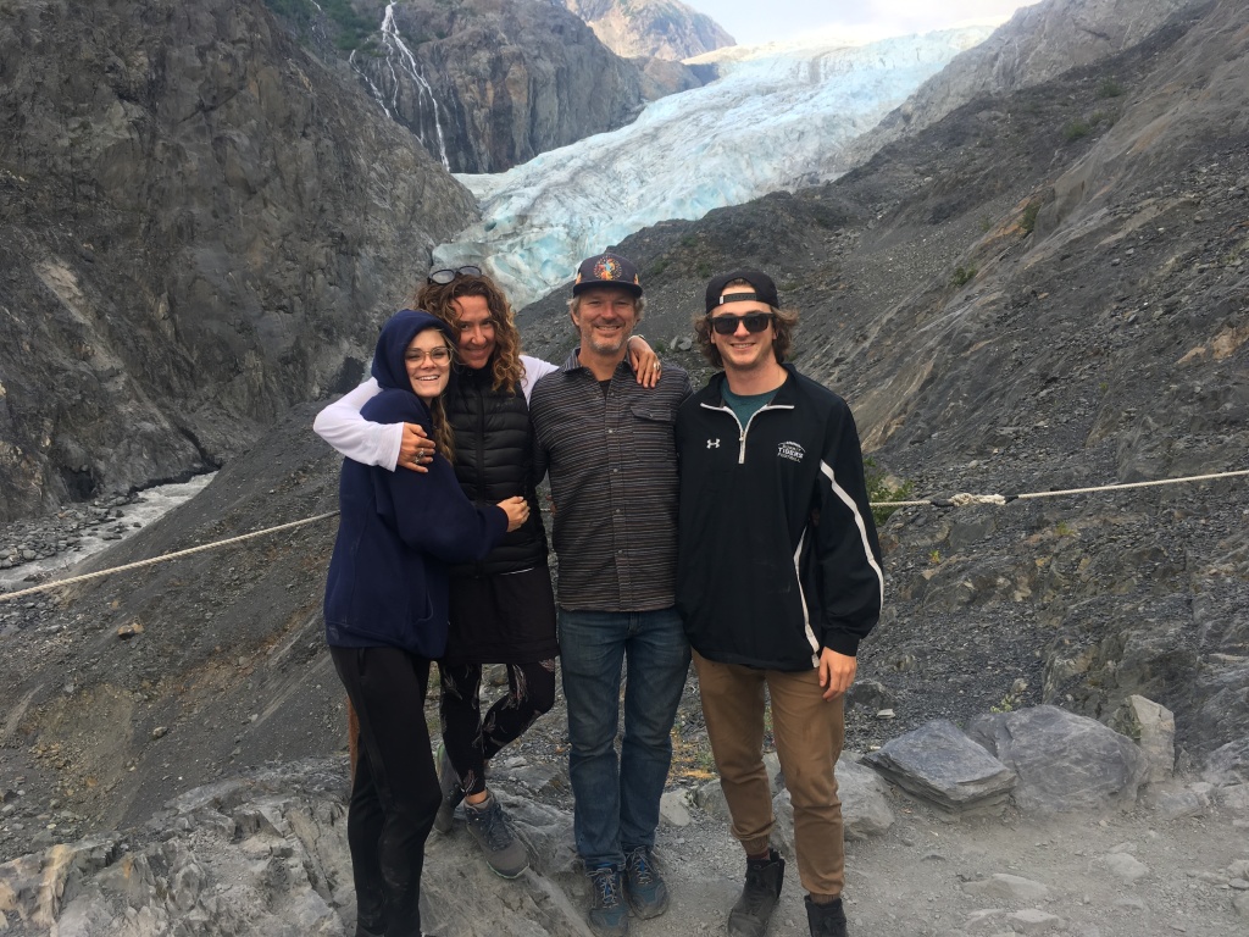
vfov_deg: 48.2
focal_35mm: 29
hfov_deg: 61.7
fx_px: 1046
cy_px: 468
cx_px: 624
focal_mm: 4.15
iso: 25
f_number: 2.2
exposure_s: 1/275
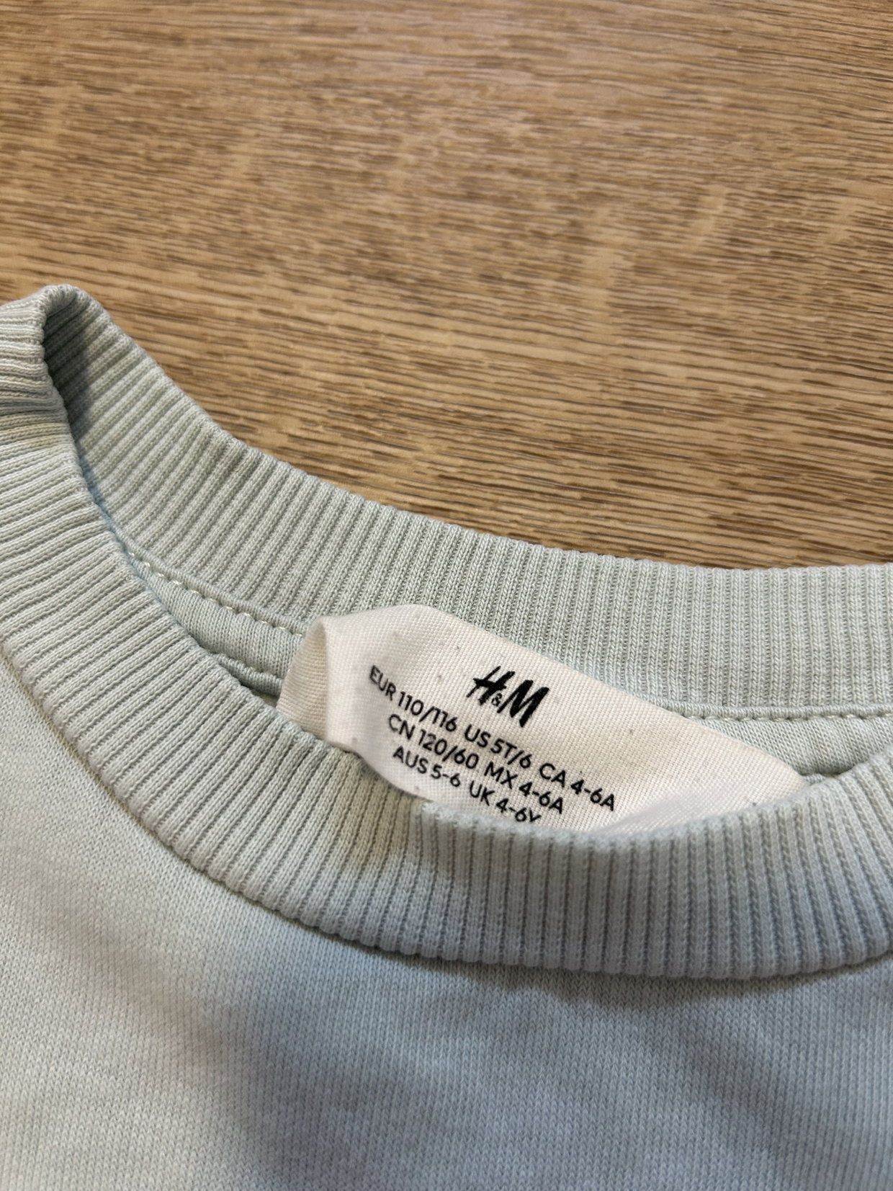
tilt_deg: -78.1
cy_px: 596
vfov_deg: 67.3
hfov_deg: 53.1
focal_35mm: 26
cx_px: 446
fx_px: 894
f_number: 1.5
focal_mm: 5.7
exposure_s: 1/50
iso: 80
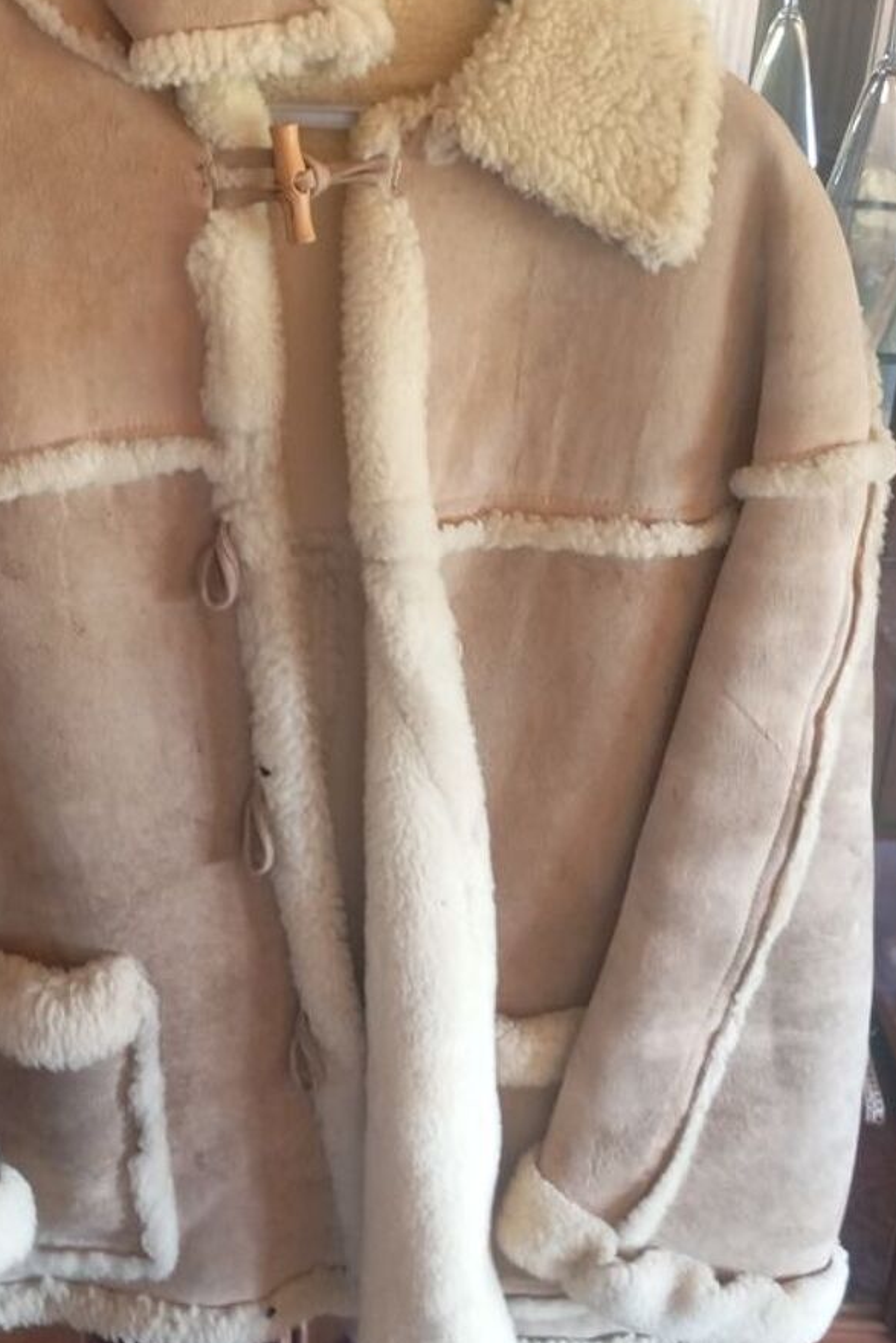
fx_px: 1642
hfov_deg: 30.5
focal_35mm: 44
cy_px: 581
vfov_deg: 44.4
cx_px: 363
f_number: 1.8
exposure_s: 1/20
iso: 1879
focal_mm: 4.27
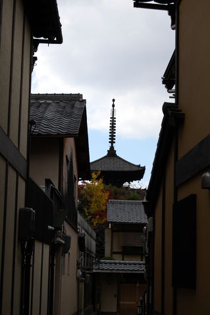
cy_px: 158
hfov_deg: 16.5
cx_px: 105
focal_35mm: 82
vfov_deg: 24.6
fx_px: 723
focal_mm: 55
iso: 200
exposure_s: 1/320
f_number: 9
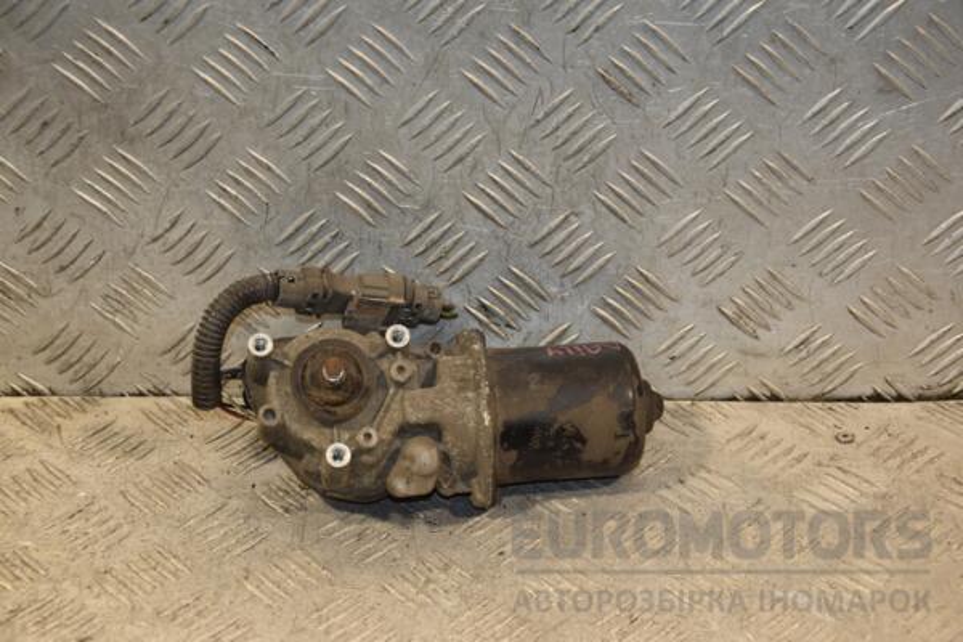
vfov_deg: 17.5
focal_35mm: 78
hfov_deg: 26.0
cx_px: 482
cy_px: 321
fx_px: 2086
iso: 800
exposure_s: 1/160
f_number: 5
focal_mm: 52
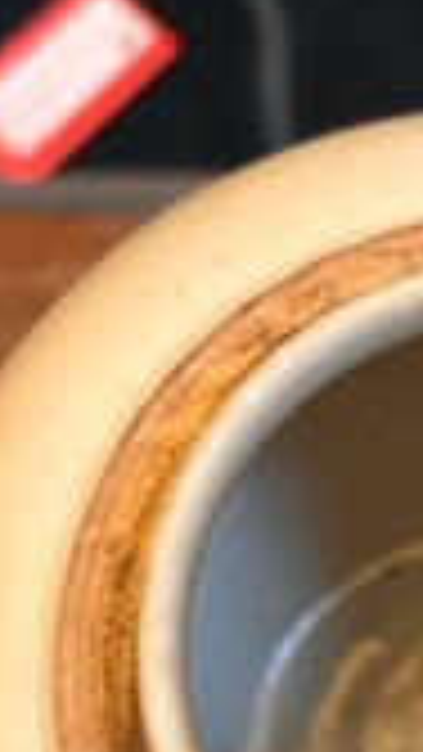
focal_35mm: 68
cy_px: 621
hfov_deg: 16.9
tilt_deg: -79.5
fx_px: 1355
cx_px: 526
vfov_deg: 30.1
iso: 125
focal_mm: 5.7
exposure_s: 1/50
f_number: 1.5
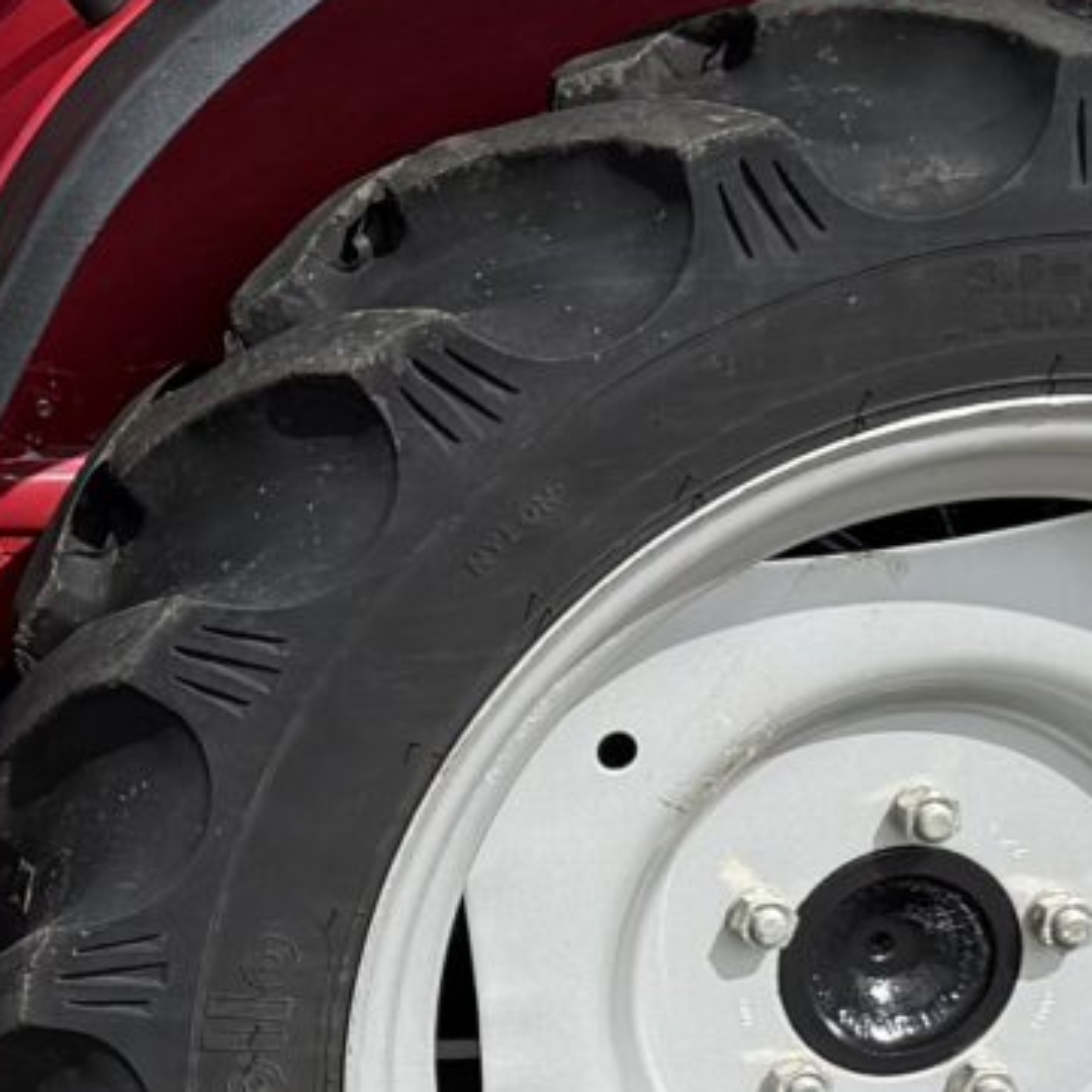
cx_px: -813
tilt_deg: -22.1
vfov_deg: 11.4
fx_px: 5389
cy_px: 1131
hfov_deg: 10.9
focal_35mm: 151
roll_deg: +1.7
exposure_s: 1/4673
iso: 80
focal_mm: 6.76
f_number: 1.78
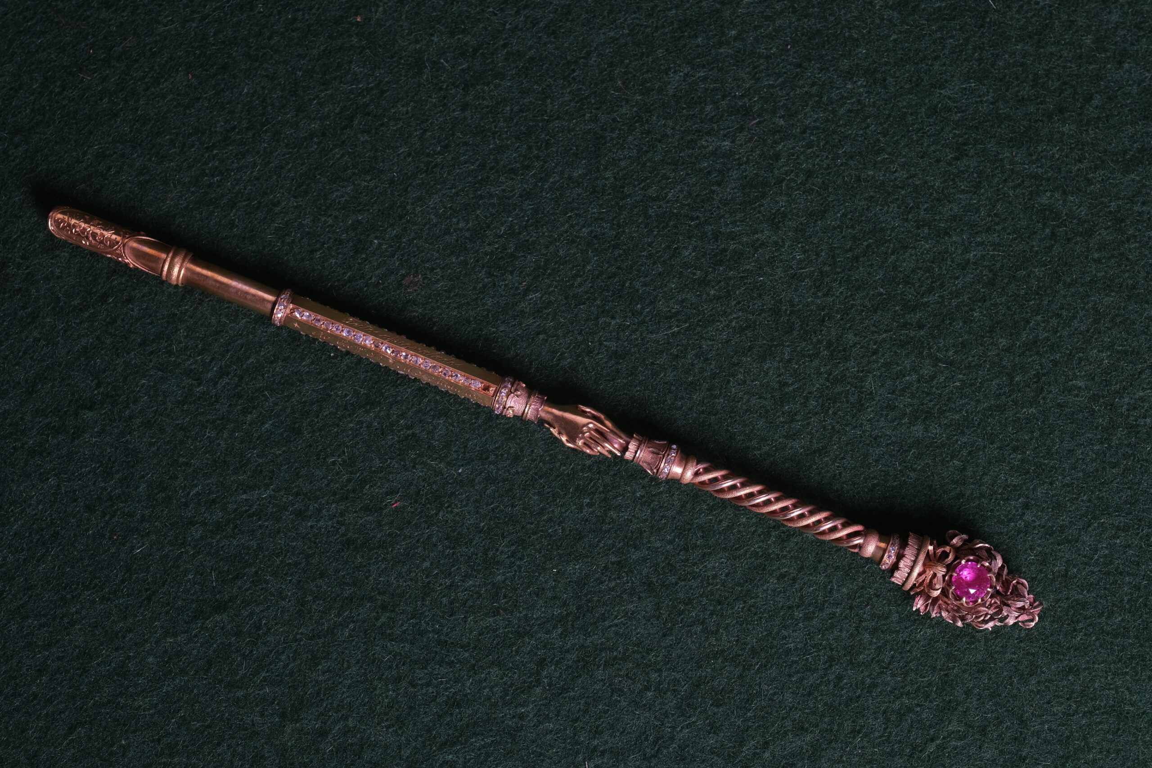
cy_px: 384
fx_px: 2656
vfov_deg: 16.5
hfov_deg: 24.5
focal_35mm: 83
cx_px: 576
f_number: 8
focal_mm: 55
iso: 400
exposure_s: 1/100
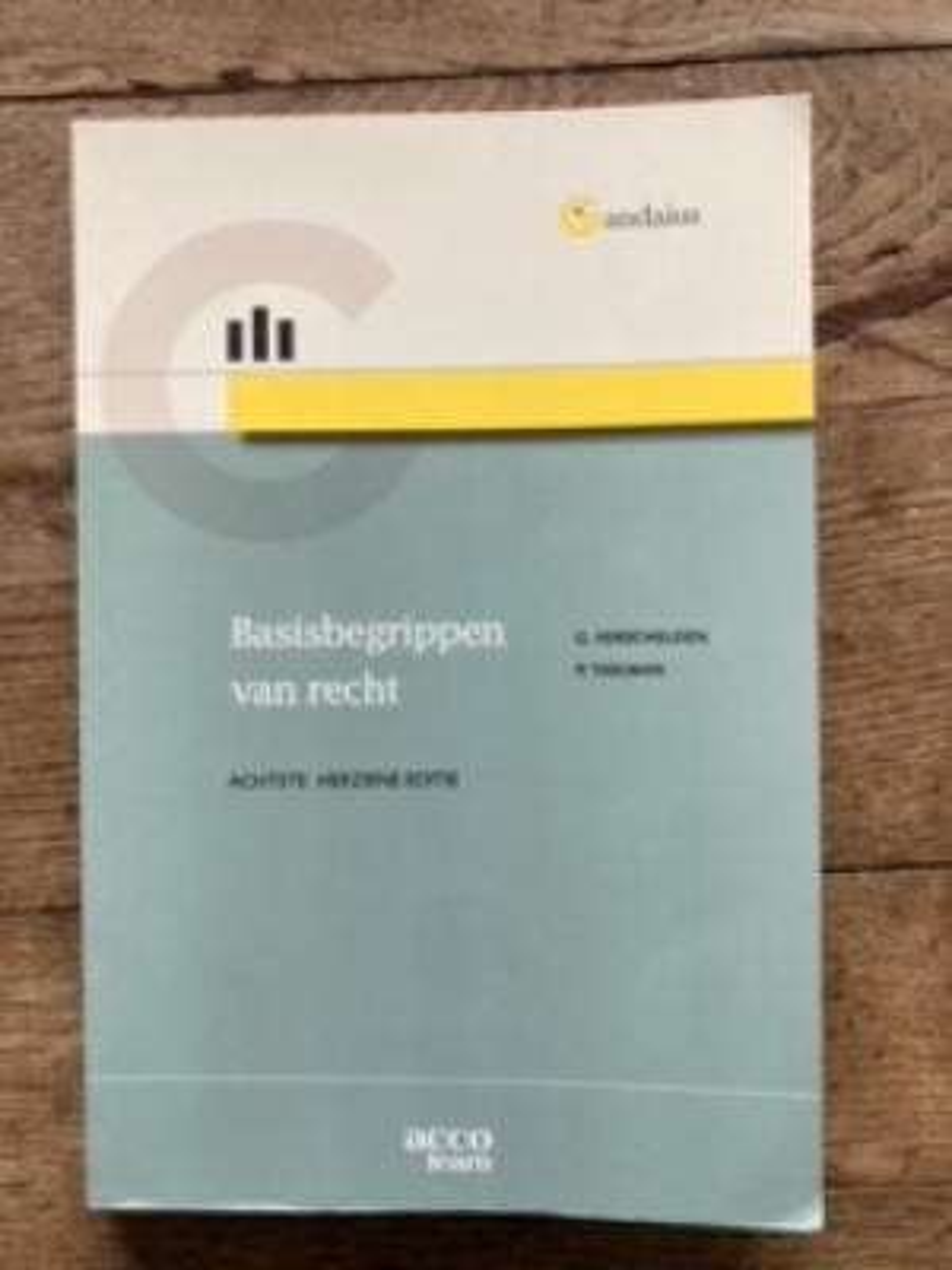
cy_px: 635
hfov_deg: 49.7
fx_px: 1027
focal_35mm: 28
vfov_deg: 63.4
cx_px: 476
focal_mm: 3.99
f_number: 1.8
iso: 80
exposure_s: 1/61
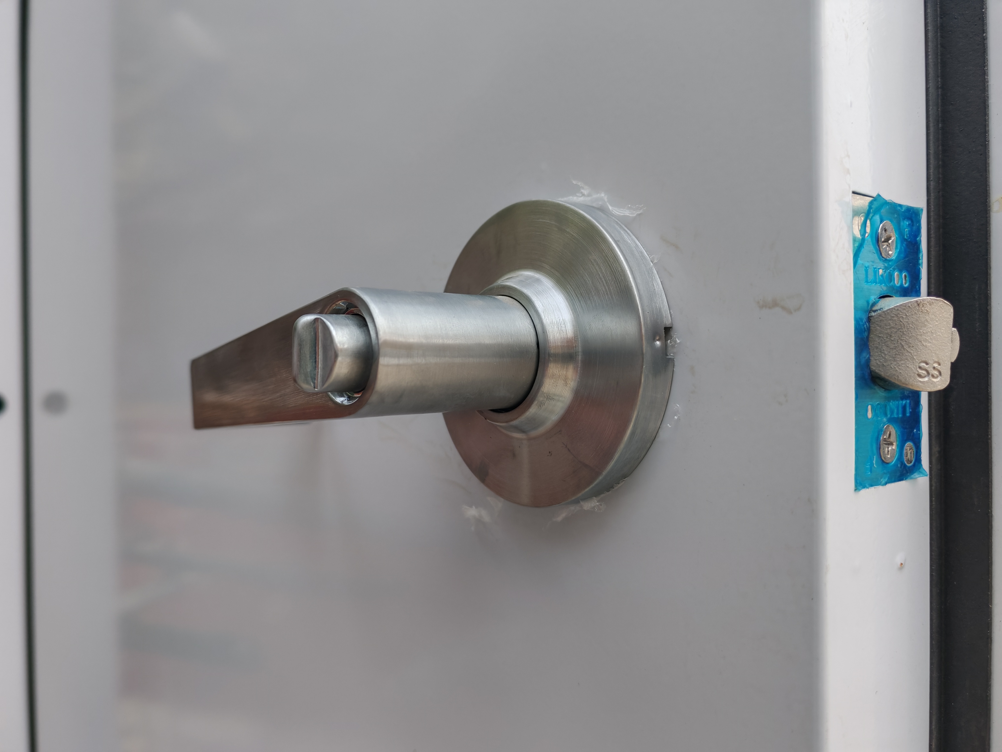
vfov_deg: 51.4
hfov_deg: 65.3
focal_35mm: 27
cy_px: 376
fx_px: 782
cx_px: 501
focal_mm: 5.52
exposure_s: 1/300
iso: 50
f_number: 1.95
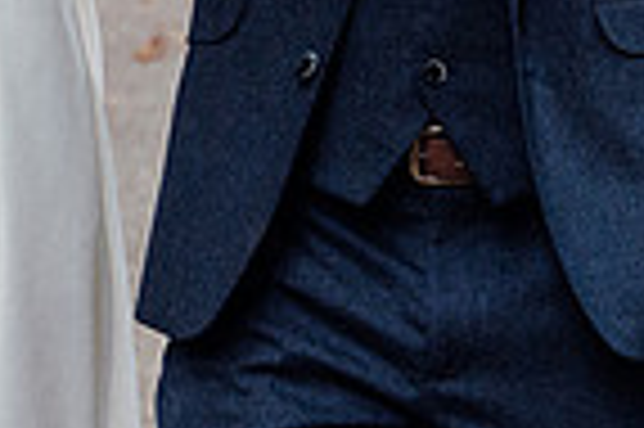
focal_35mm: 329
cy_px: -358
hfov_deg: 6.3
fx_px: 5879
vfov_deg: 4.1
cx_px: -5
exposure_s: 1/200
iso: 1250
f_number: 3.5
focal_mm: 54
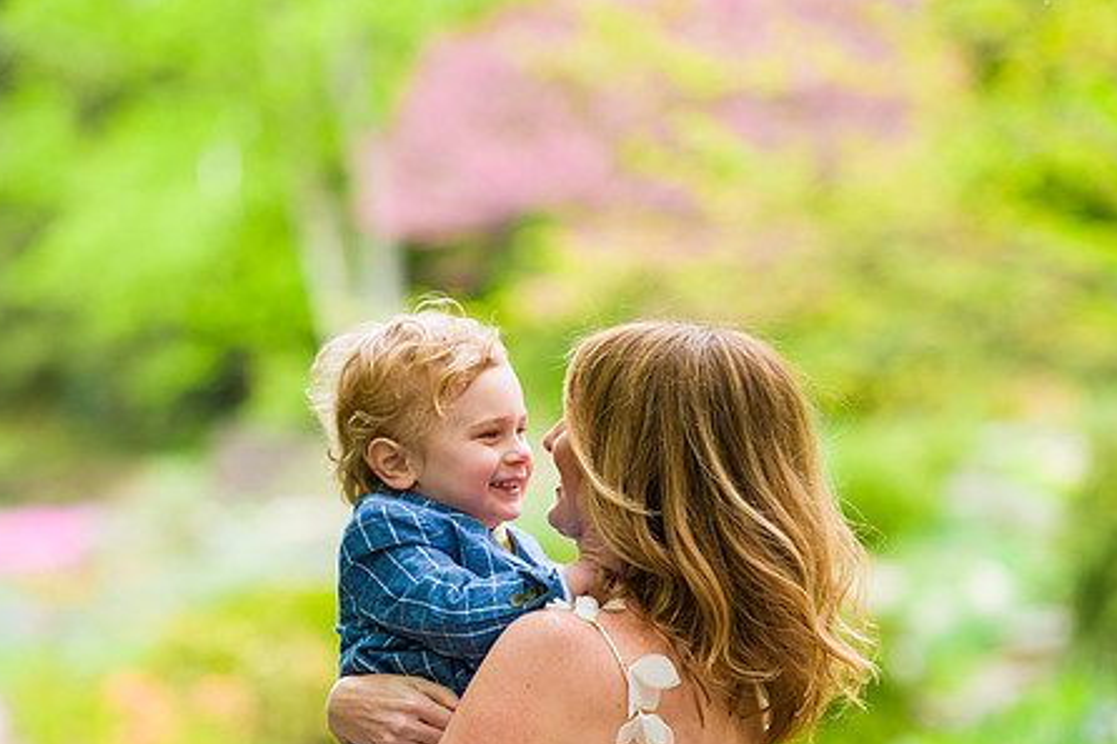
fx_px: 5645
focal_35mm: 182
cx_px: 446
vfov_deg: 7.5
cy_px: 476
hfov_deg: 11.3
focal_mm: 140
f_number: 3.2
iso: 200
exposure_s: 1/320
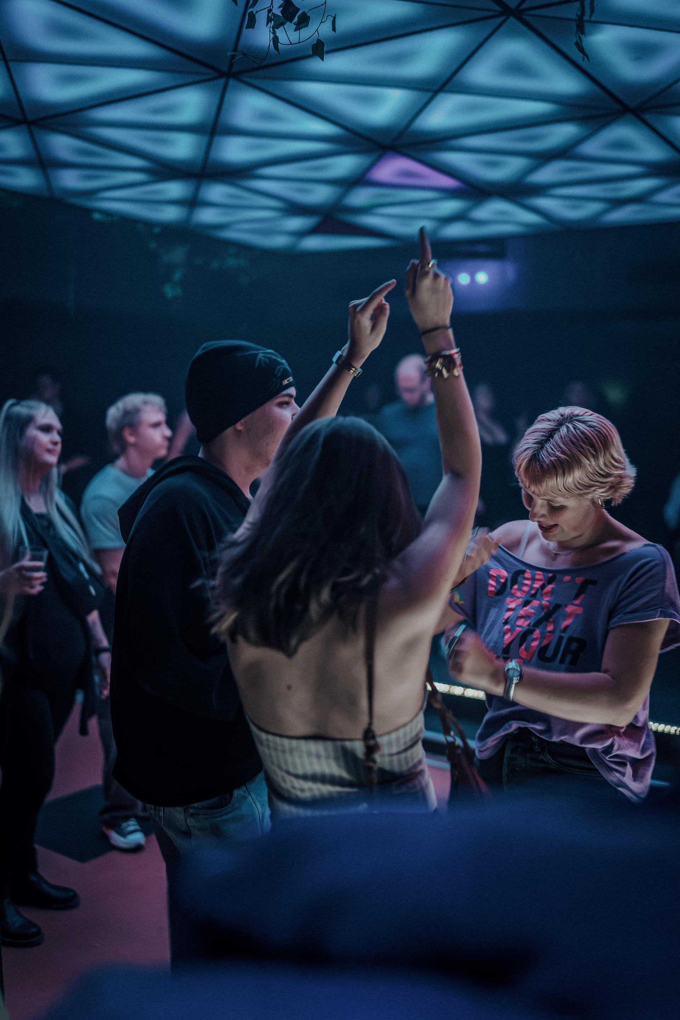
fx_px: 992
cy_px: 510
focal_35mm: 35
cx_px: 340
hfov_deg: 37.9
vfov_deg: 54.4
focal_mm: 35
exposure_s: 1/60
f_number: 1.2
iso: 2000
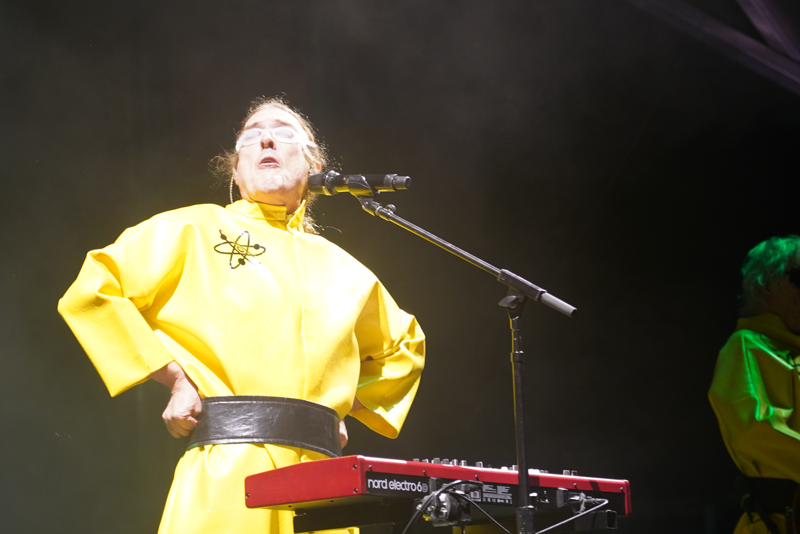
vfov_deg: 9.3
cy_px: 269
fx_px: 3289
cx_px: 334
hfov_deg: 13.9
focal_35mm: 148
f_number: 4
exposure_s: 1/160
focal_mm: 105
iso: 1250
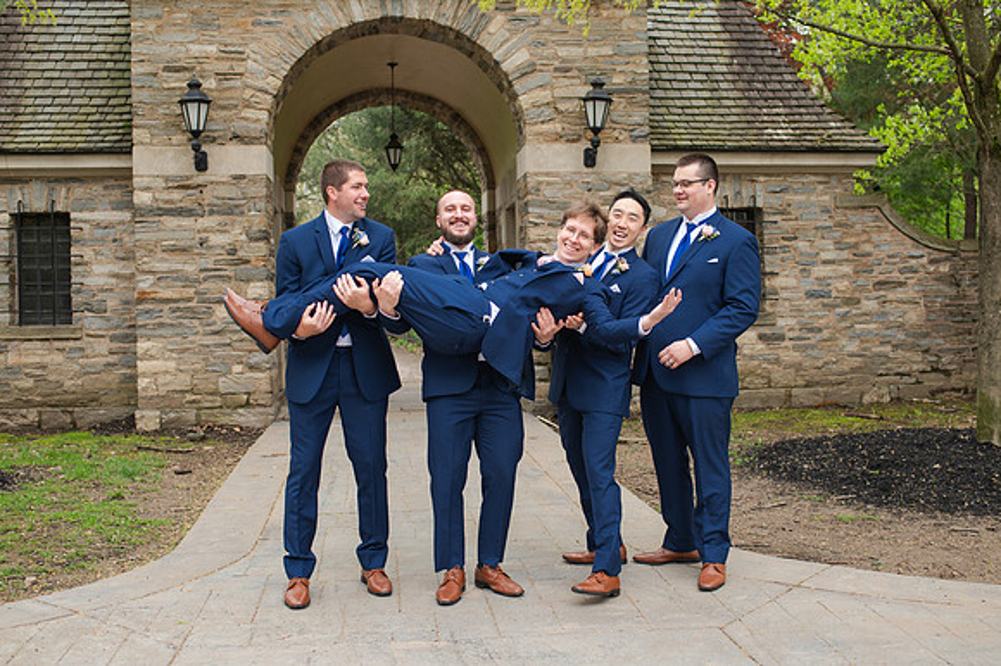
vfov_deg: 33.5
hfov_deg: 48.7
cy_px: 333
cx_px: 508
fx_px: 1106
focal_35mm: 40
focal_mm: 35
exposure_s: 1/320
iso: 450
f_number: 3.2
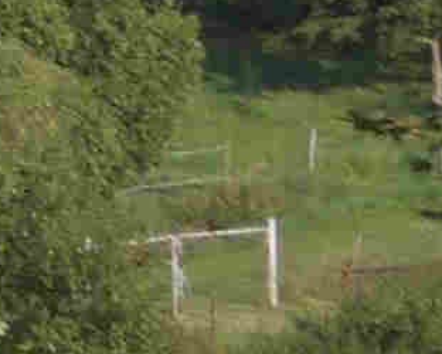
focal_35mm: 757
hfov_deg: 2.5
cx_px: -792
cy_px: -641
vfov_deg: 2.0
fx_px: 9909
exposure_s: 1/125
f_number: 7.7
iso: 50
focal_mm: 17.4
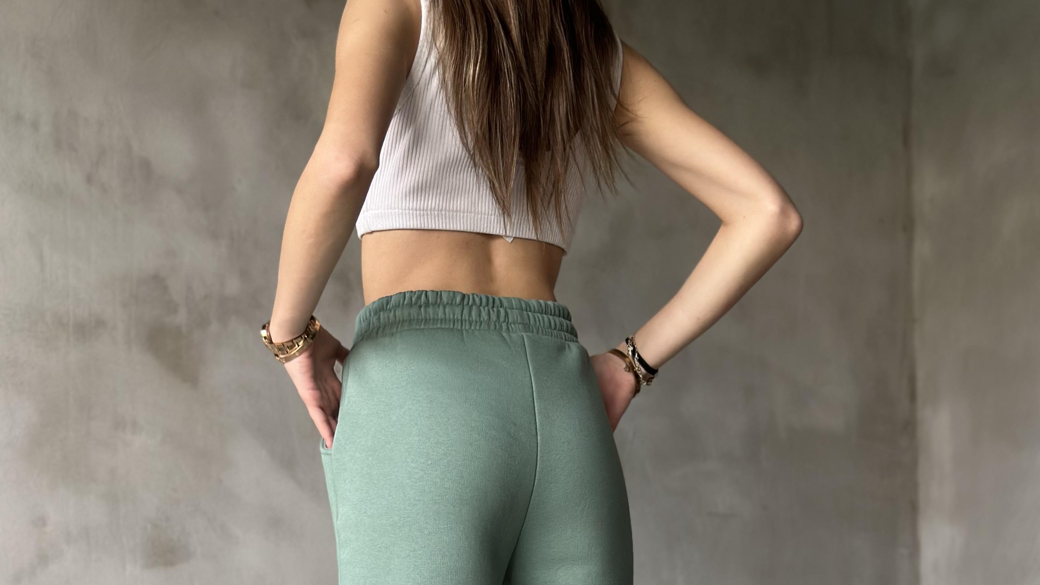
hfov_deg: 30.2
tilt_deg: +3.0
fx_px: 1930
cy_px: 681
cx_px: 521
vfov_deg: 16.6
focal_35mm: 70
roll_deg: -1.0
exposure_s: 1/60
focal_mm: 6.86
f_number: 1.78
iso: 125
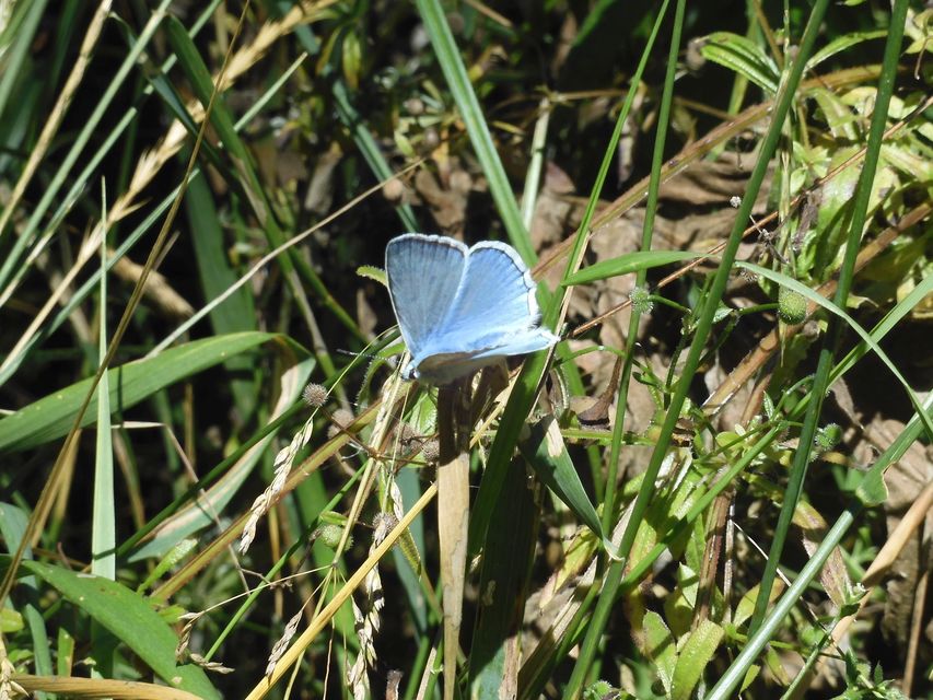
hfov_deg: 13.2
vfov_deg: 9.9
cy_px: 350
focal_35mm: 150
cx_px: 466
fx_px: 4043
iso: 100
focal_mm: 26.8
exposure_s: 1/160
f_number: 8
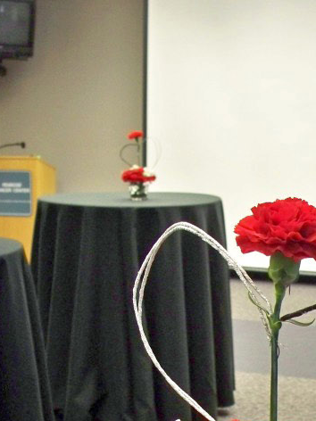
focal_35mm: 76
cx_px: 223
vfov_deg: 25.1
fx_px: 925
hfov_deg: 19.3
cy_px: 357
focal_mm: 7.54
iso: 400
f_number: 2.8
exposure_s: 1/30
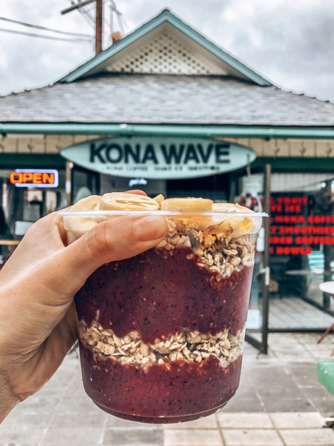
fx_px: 360
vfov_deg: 63.4
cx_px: 167
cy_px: 223
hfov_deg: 49.7
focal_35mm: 28
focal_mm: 3.99
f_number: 1.8
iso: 20
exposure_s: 1/350
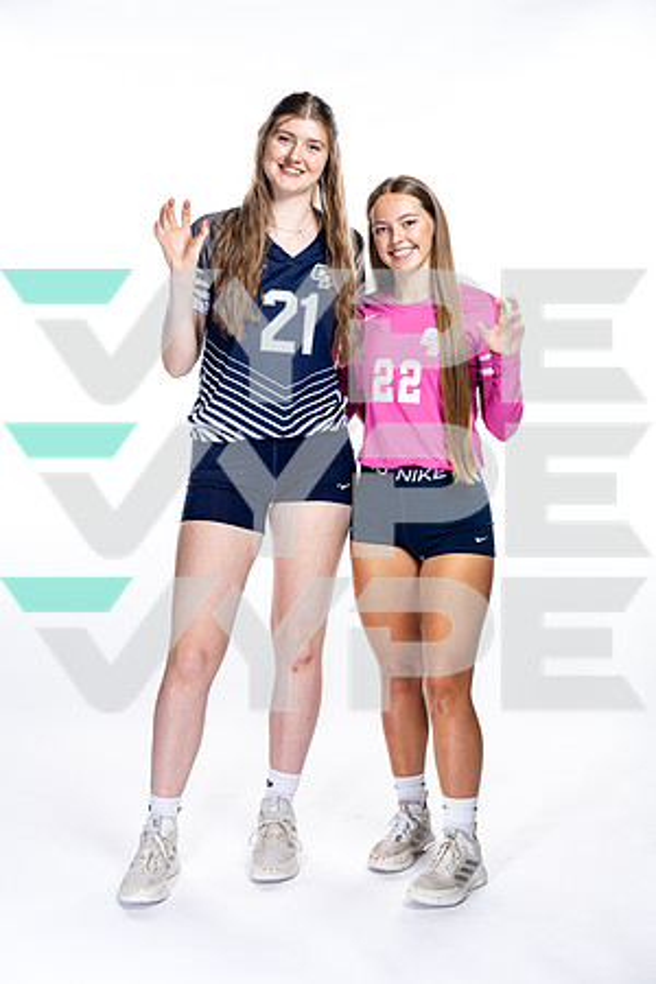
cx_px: 328
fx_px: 1640
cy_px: 492
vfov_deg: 33.4
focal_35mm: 60
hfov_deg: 22.6
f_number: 5.6
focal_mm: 60
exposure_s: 1/250
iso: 400
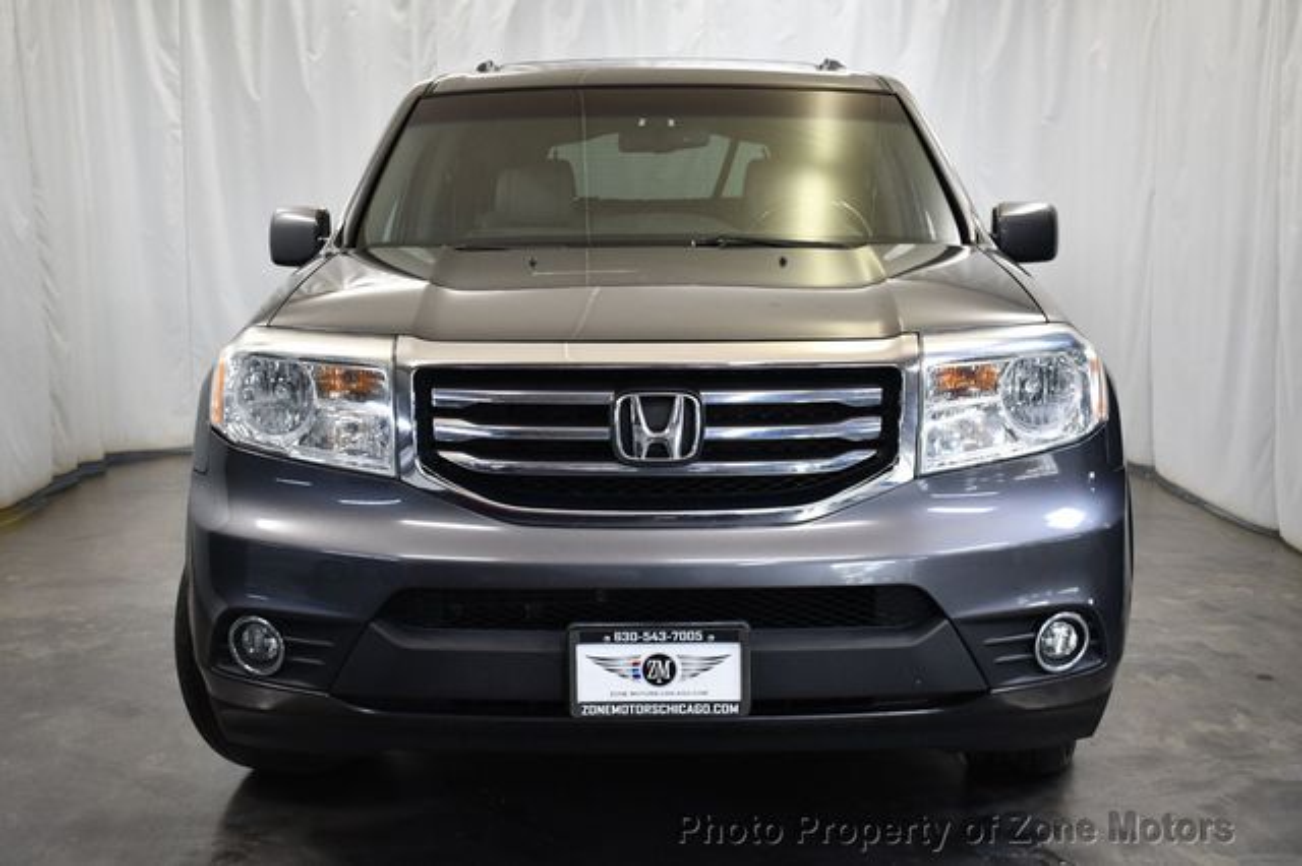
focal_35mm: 42
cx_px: 651
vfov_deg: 31.9
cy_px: 433
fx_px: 1518
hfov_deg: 46.4
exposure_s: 1/125
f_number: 4.2
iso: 1250
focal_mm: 28
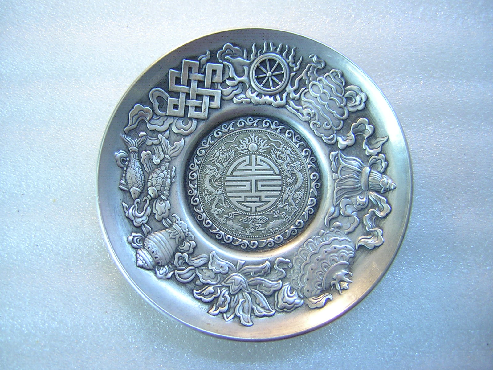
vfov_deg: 39.7
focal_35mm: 36
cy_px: 185
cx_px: 246
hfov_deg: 51.4
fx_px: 513
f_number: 2.6
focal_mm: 4.7
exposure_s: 1/18.3
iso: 50
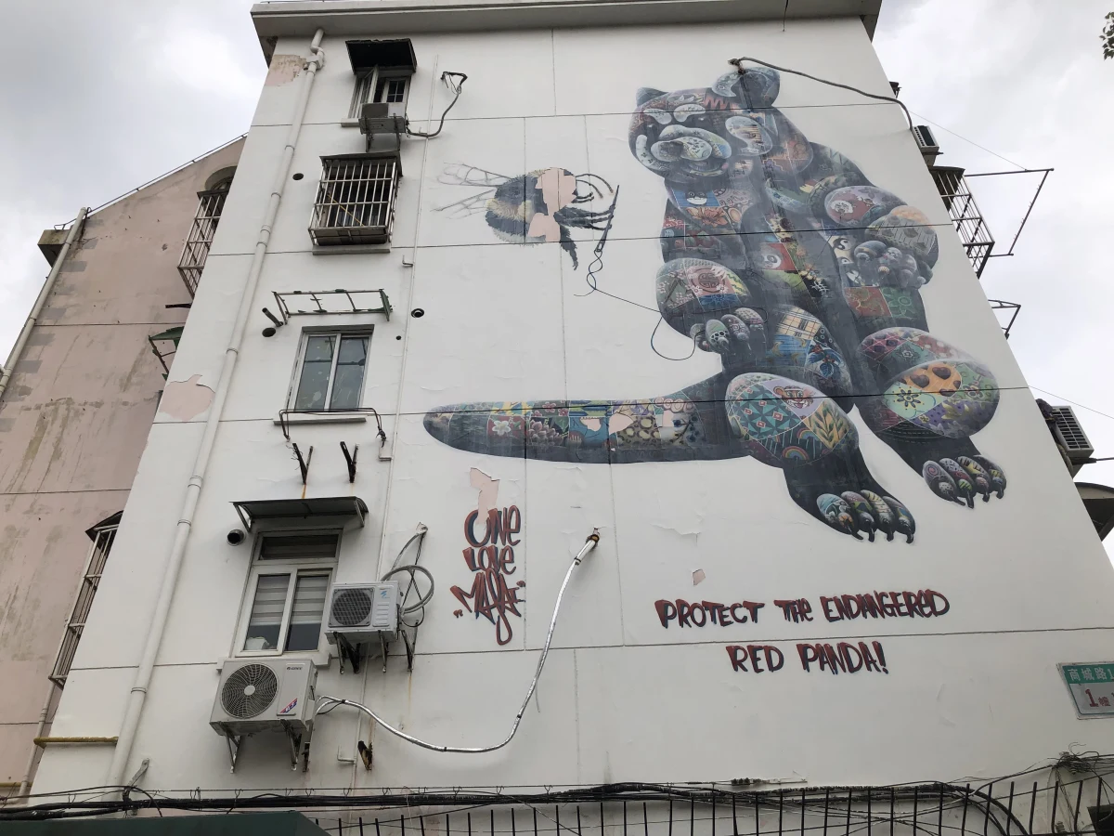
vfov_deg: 49.7
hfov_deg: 63.4
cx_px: 557
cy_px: 418
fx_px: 901
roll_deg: +3.6
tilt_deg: +38.6
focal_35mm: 28
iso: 20
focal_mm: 4
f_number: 1.8
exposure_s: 1/1656
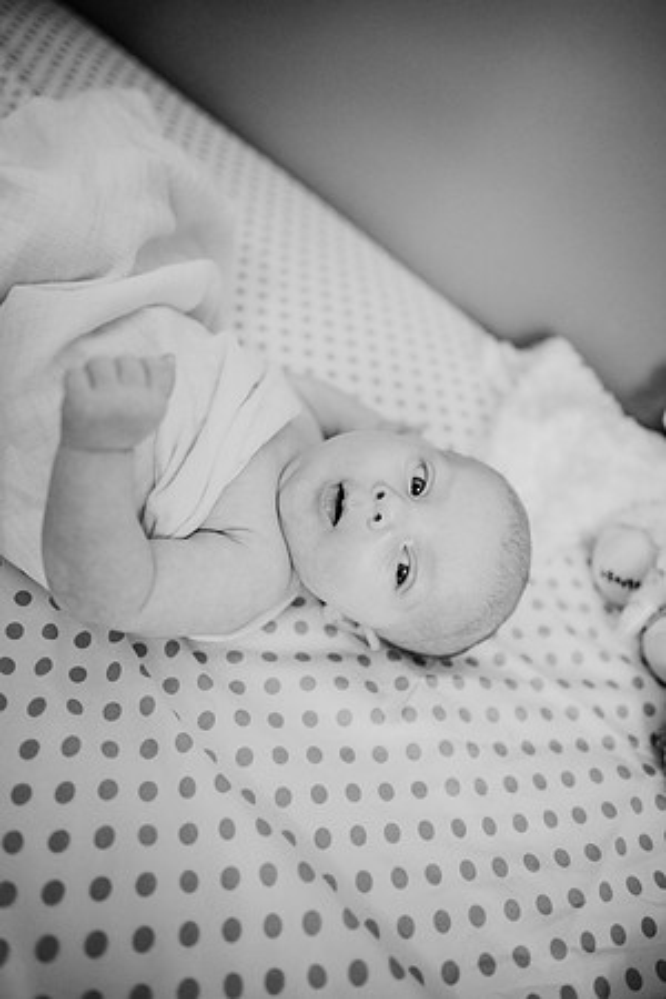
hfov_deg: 53.1
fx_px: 666
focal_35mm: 24
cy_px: 500
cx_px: 333
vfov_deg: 73.7
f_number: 2
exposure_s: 1/320
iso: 640
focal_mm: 24
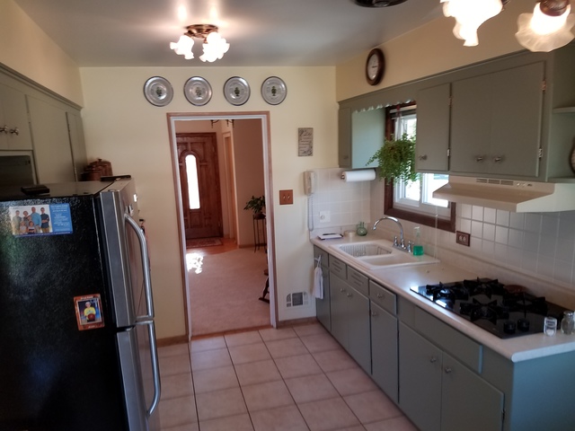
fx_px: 432
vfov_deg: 53.1
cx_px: 288
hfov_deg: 67.3
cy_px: 216
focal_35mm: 26
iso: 50
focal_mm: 4.2
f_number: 1.7
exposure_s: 1/60
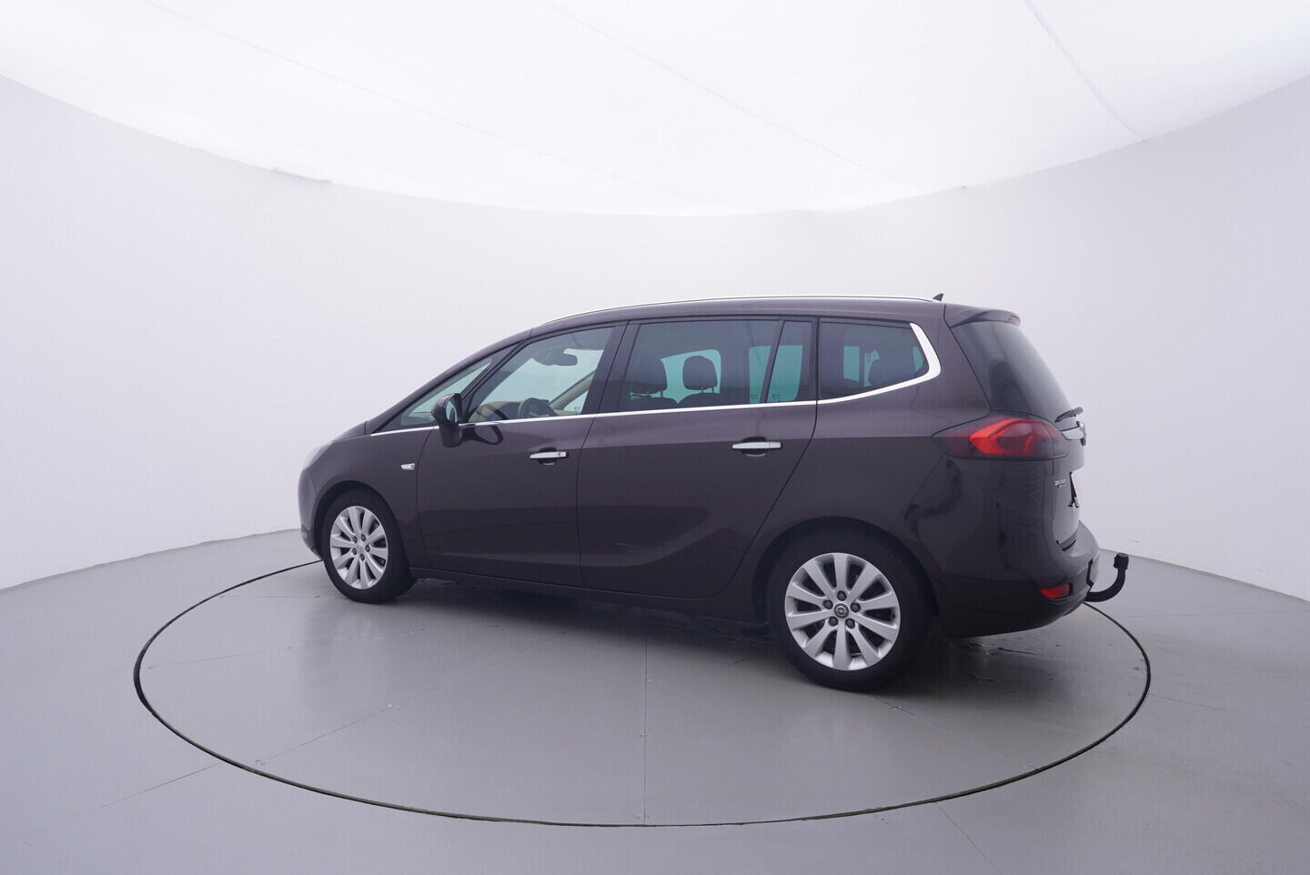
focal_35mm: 22
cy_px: 438
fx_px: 819
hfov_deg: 77.3
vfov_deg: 56.2
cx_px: 655
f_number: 5
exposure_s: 1/80
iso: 200
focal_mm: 15
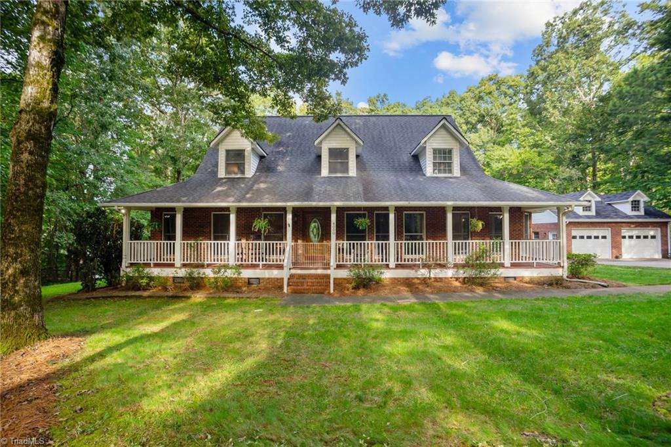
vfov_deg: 70.3
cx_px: 336
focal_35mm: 17
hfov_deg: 93.3
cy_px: 224
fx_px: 317
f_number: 7.1
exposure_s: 1/100
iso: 320
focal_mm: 17
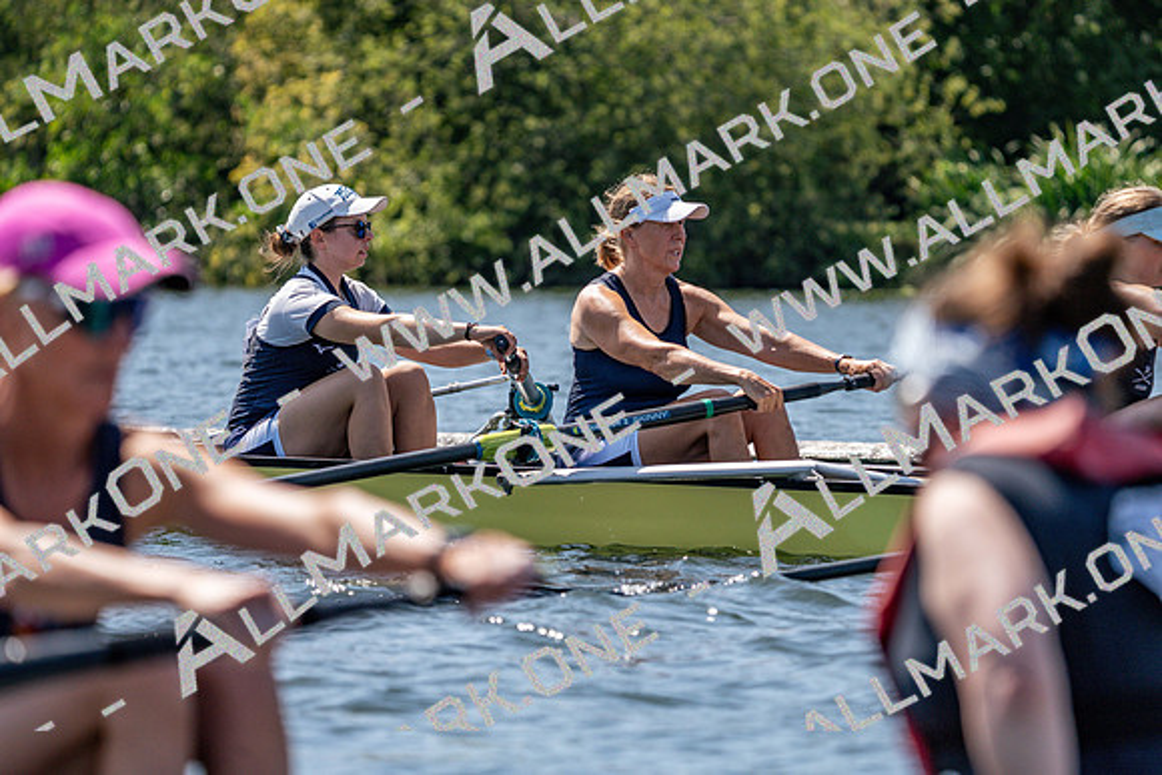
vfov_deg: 5.0
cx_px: 581
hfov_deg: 7.4
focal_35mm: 277
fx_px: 8943
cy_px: 388
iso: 320
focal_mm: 277
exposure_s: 1/2000
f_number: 5.6
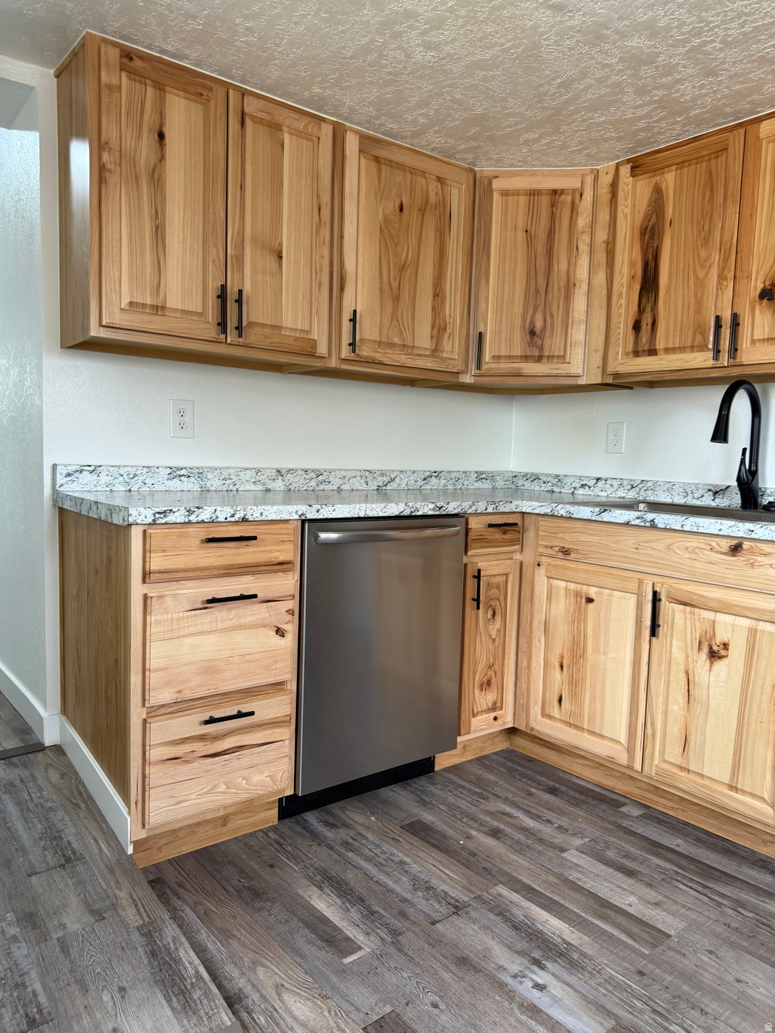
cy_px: 516
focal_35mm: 24
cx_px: 388
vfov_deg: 71.6
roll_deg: -1.8
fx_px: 716
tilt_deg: -5.4
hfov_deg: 56.8
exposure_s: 1/60
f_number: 1.78
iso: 125
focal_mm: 6.76
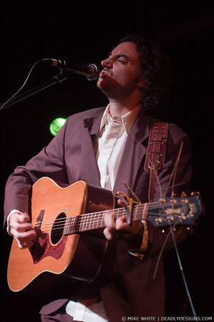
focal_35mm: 75
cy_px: 161
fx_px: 670
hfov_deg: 18.1
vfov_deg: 27.0
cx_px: 107
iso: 800
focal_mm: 50
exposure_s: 1/30
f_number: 2.8
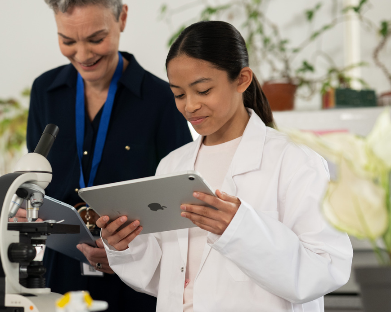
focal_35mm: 81
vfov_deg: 18.9
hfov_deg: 23.2
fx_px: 937
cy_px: 159
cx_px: 70
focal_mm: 50
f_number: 2
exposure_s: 1/320
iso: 800
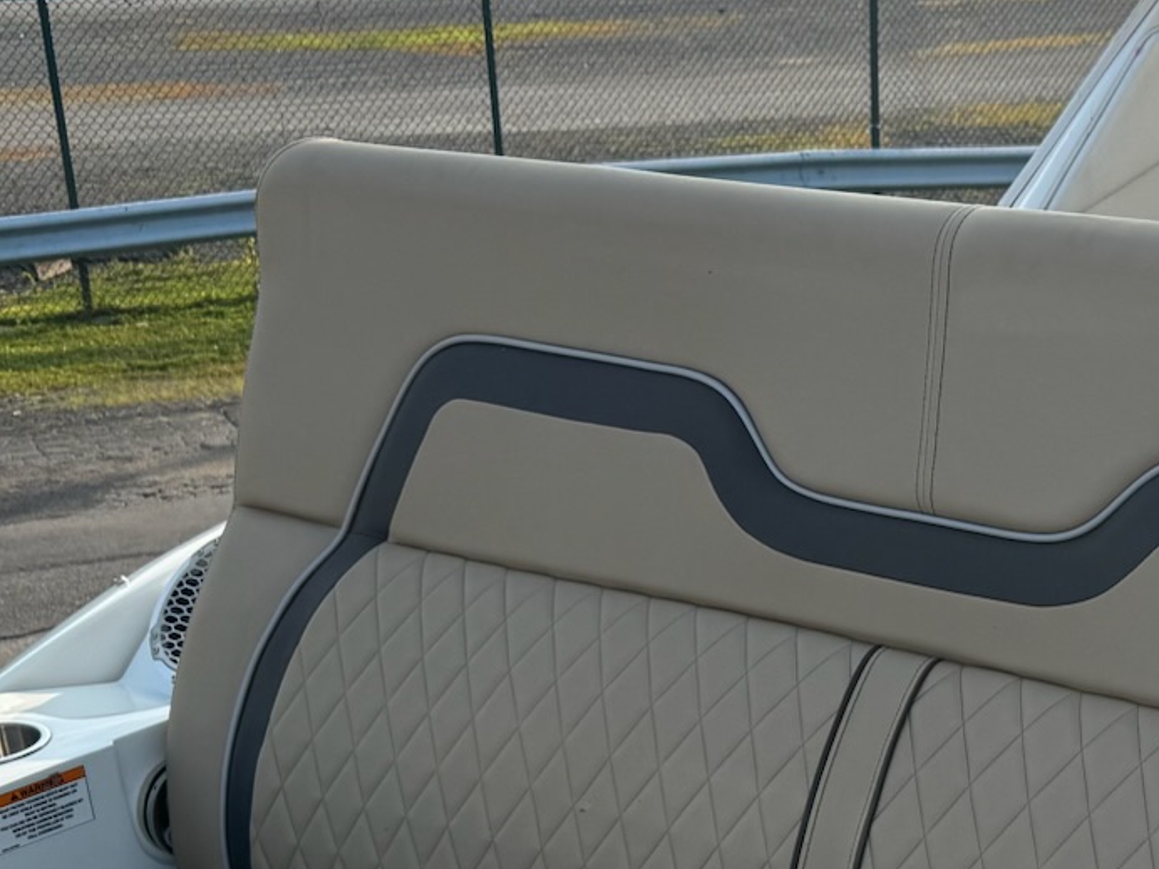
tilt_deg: -24.2
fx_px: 2377
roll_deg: +1.4
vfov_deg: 19.8
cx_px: 1070
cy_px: 961
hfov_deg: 26.4
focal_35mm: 71
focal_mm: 6.76
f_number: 1.78
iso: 80
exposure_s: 1/2331
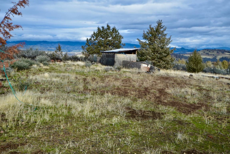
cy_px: 77
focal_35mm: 36
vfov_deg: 36.9
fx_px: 230
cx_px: 115
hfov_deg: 53.1
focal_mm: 24
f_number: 8
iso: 100
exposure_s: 1/160
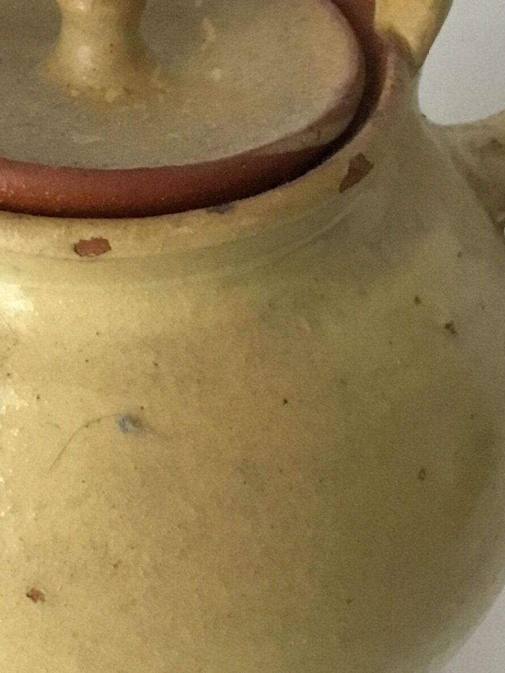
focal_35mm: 85
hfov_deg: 17.2
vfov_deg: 22.9
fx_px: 1653
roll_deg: +3.1
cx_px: 87
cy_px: 238
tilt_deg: -36.3
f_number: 2.4
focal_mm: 3.3
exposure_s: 1/25
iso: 200
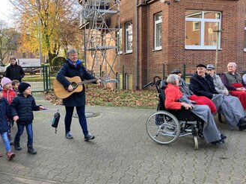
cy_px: 87
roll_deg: +0.8
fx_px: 242
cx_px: 102
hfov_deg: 53.7
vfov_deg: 41.8
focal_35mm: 34
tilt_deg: -3.6
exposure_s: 1/165
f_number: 1.8
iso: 40
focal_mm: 3.99
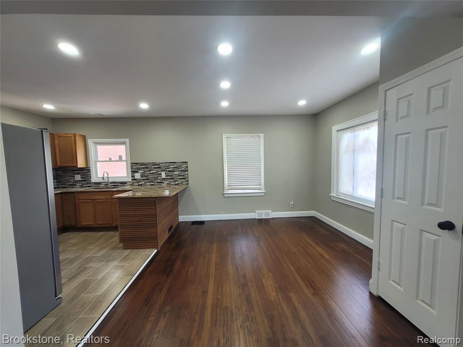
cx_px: 232
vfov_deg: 89.9
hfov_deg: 106.2
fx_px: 174
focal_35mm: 13
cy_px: 174
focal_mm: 1.74
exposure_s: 1/60
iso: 100
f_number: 2.2
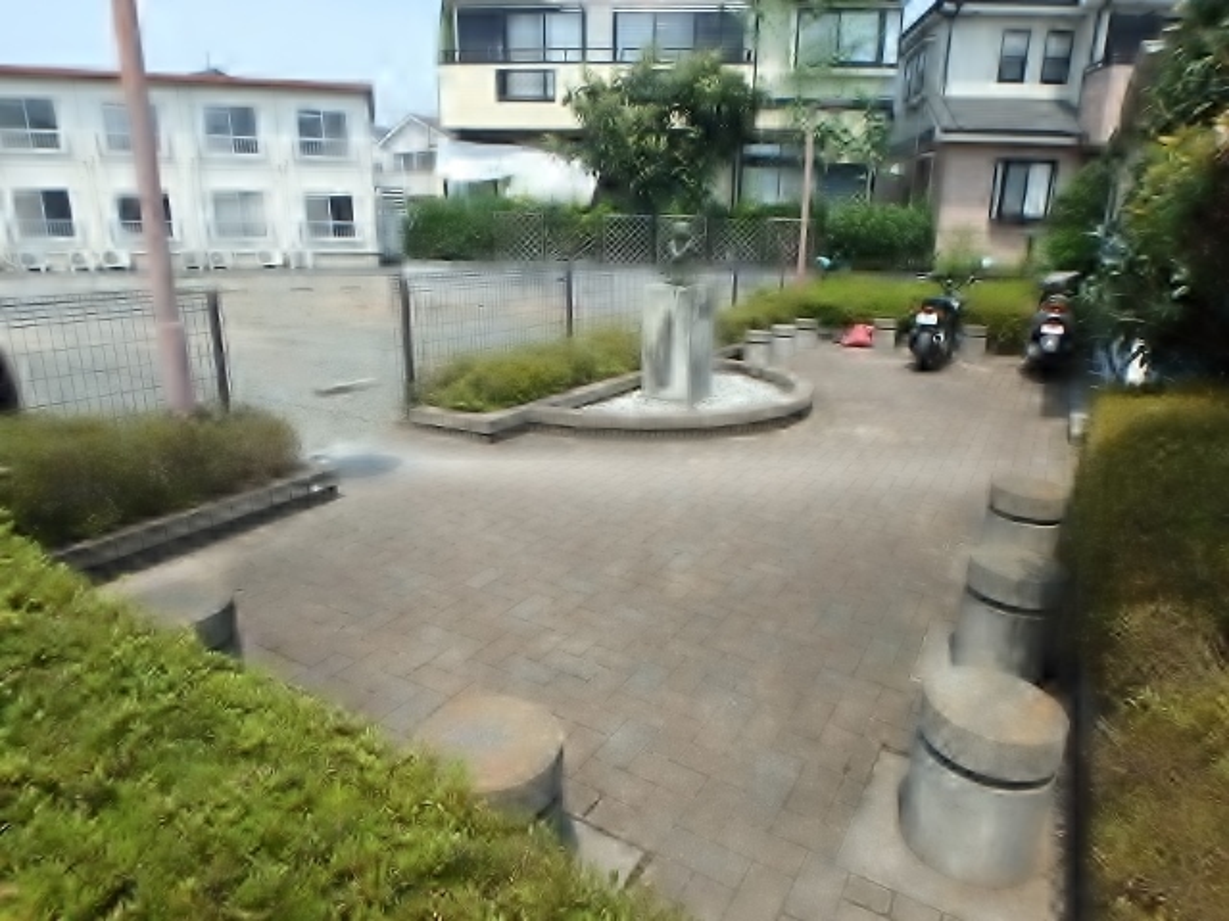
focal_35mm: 21
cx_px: 614
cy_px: 460
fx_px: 746
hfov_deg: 79.0
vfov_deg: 63.4
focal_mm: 3.7
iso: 125
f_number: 3.5
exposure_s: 1/800
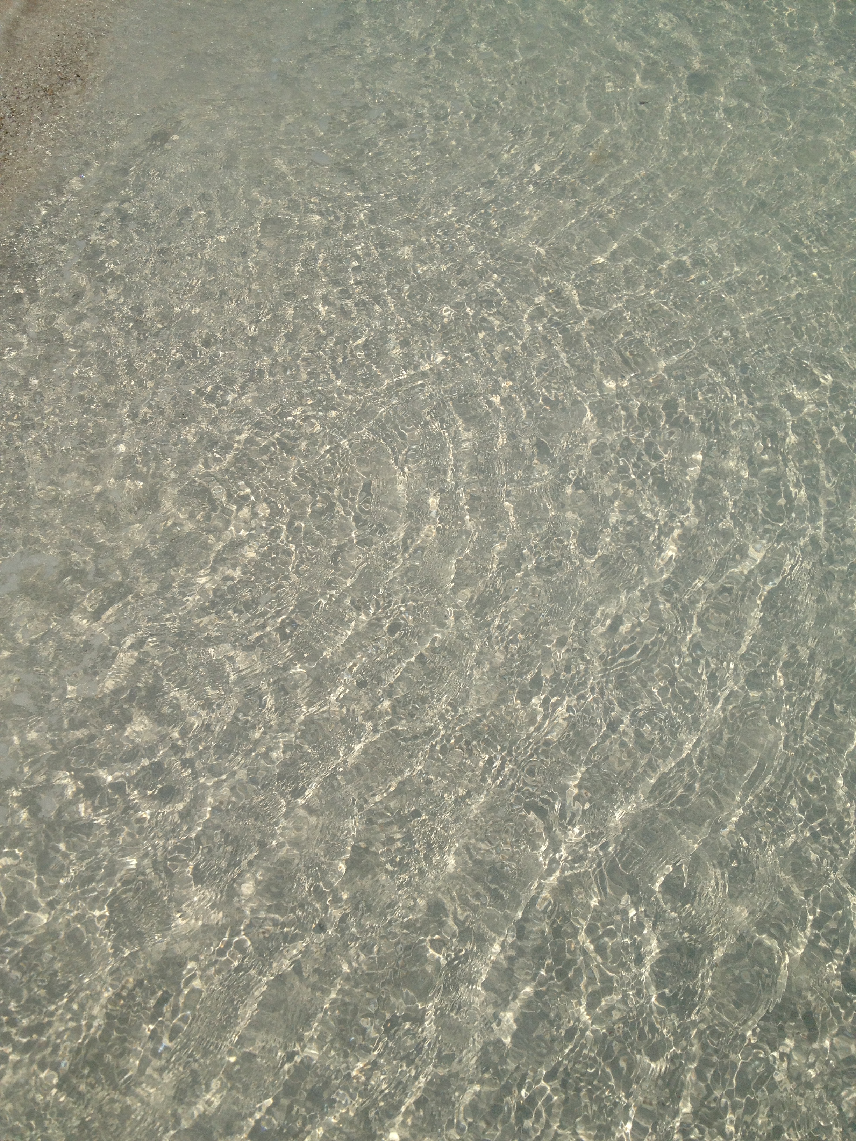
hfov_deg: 40.7
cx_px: 428
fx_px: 1154
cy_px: 570
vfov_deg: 52.6
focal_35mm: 35
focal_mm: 4.28
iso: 50
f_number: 2.4
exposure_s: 1/7937
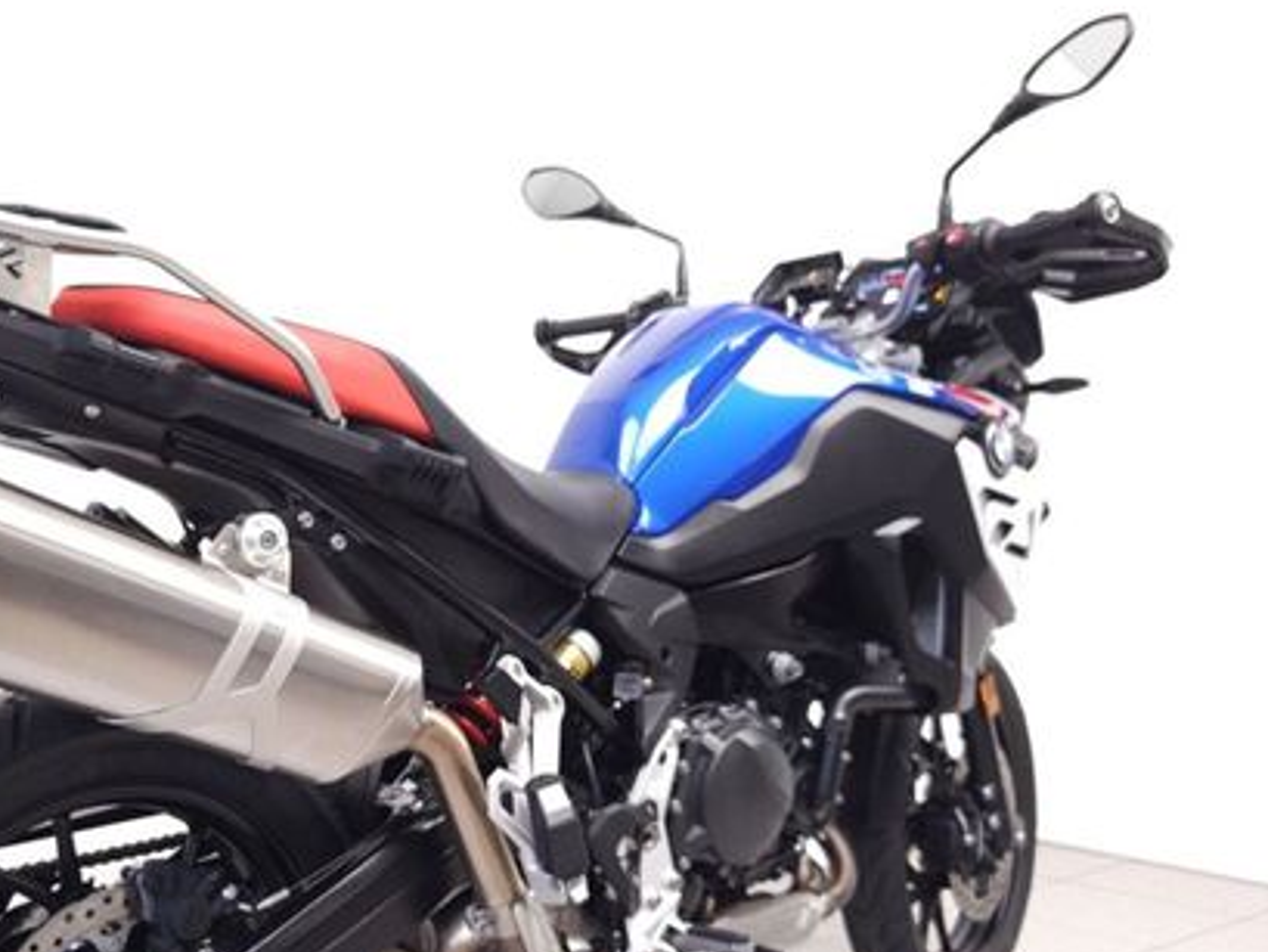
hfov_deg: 50.3
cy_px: 651
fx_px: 1319
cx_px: 409
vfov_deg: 39.1
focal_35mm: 36
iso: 125
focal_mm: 5.4
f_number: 1.8
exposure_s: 1/30
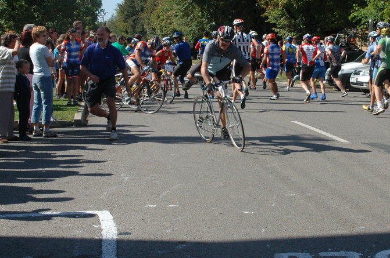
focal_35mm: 66
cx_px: 240
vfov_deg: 20.5
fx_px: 714
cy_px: 112
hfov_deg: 30.5
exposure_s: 1/350
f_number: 9.5
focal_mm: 28
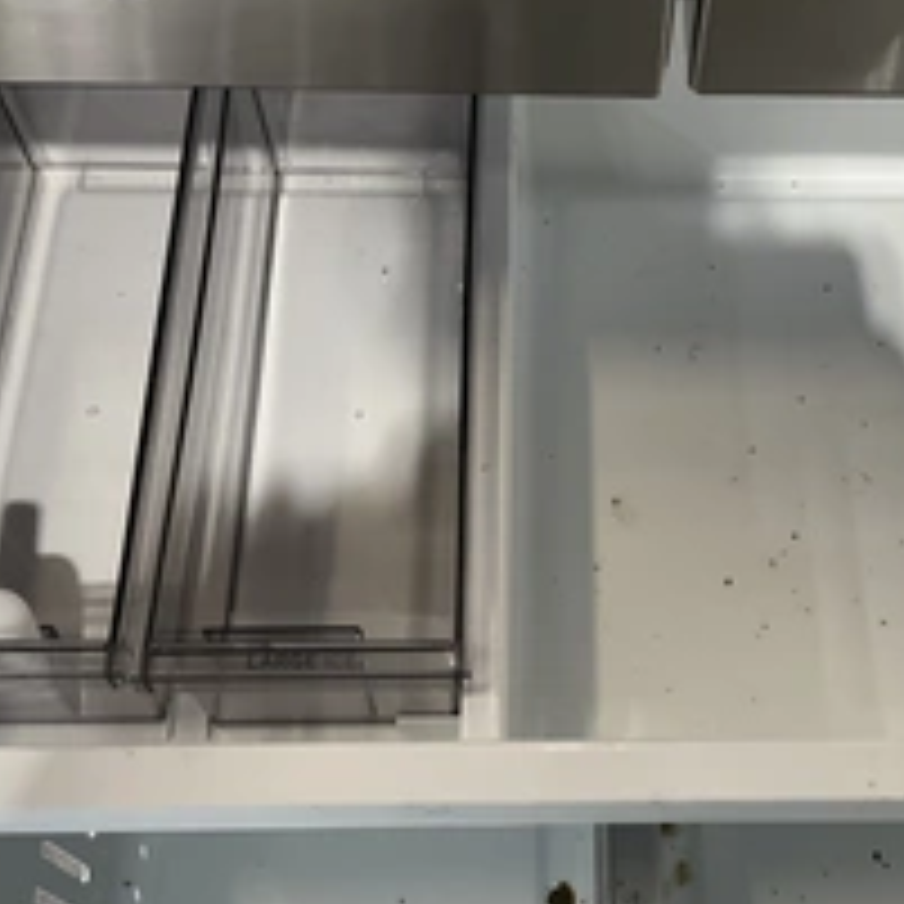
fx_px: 1507
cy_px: 436
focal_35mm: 51
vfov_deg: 33.4
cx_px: 612
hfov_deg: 33.1
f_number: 1.8
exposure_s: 1/60
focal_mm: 3
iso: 125
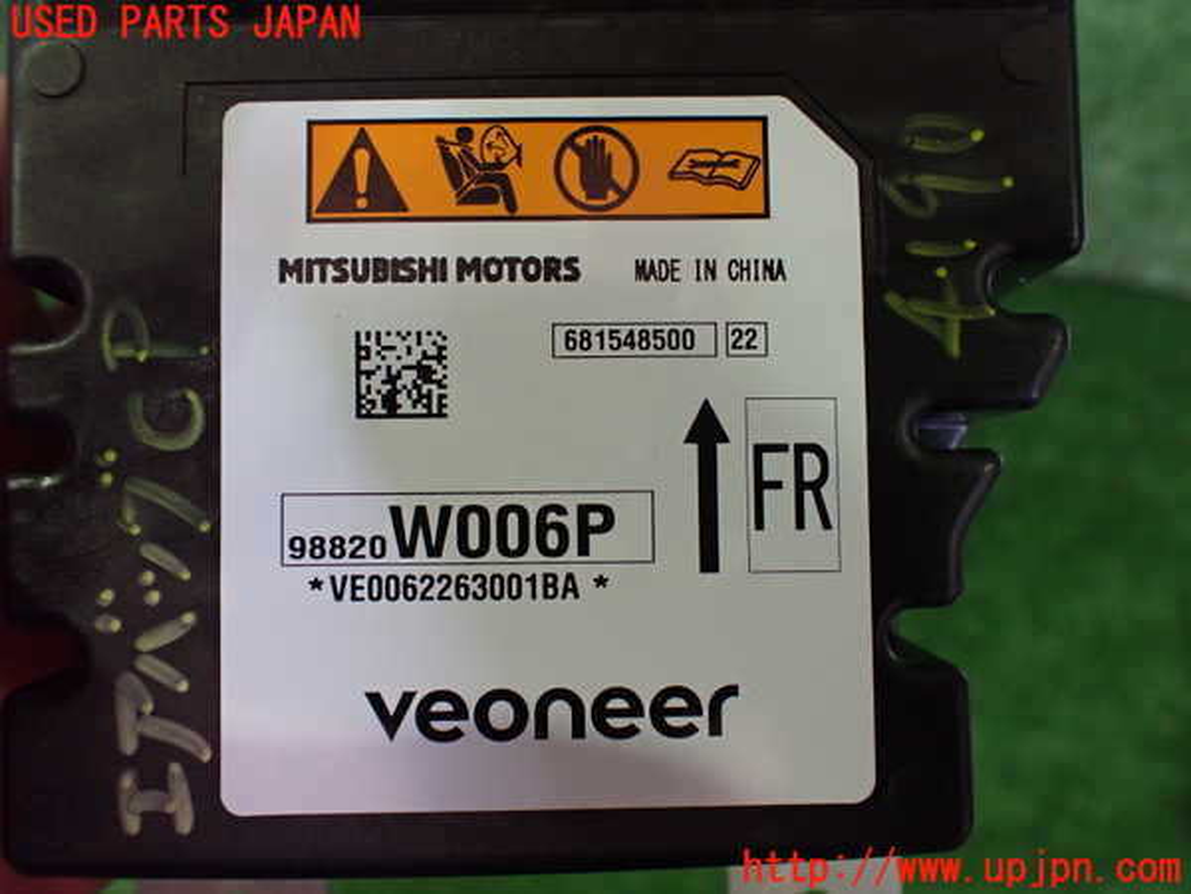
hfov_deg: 60.0
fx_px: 1032
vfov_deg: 46.8
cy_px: 447
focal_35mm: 30
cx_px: 596
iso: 800
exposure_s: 1/80
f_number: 2.3
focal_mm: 5.4
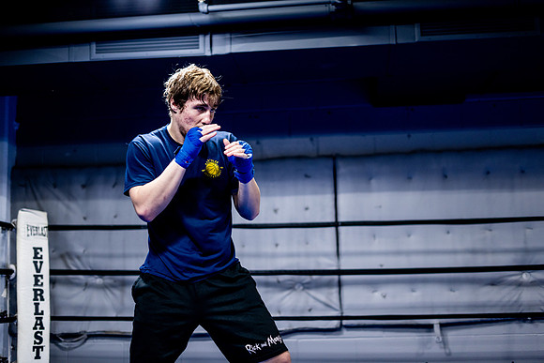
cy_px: 182
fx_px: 756
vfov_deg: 27.0
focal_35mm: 50
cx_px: 272
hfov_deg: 39.6
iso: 2500
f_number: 1.8
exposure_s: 1/500
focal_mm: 50
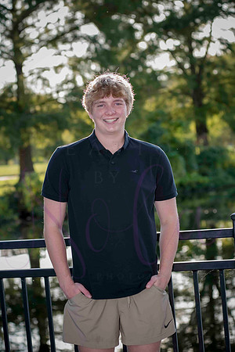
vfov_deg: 25.4
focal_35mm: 80
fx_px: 783
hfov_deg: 17.1
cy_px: 176
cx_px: 118
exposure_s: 1/640
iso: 800
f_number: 4.5
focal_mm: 80
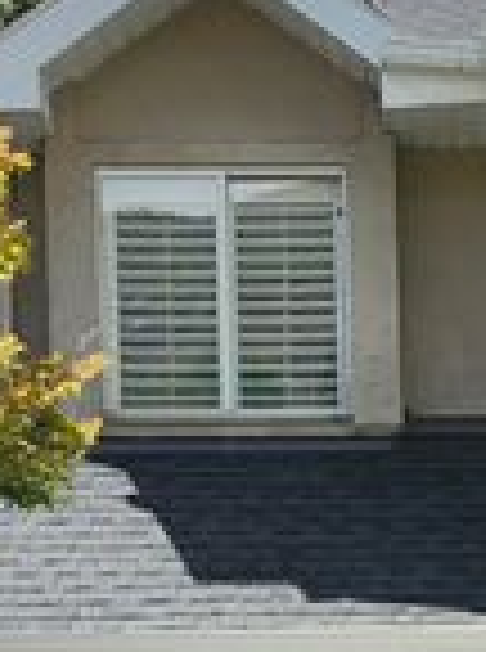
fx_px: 1993
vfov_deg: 17.2
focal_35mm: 106
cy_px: 915
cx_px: 508
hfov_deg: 13.7
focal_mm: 5.54
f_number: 1.8
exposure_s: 1/1157
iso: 25
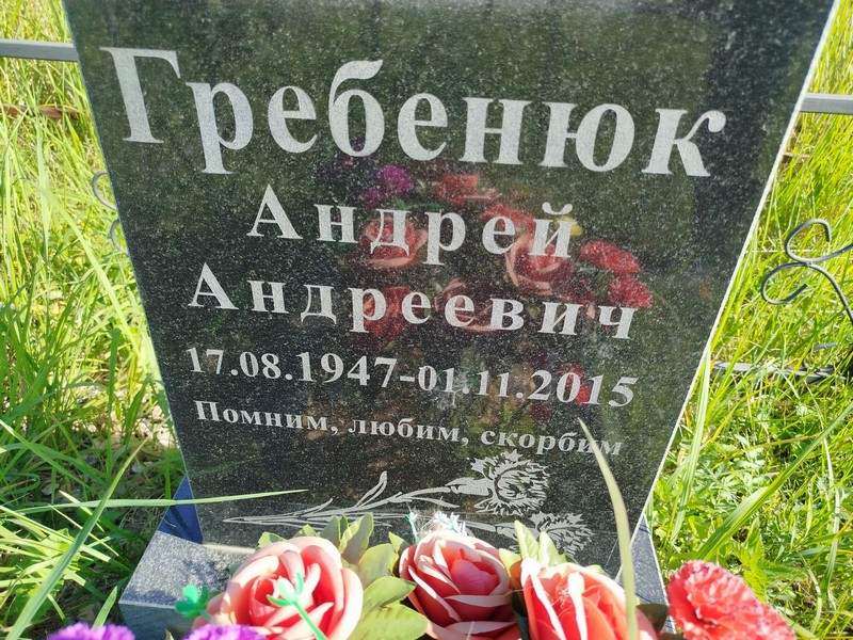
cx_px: 426
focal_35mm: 24
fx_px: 591
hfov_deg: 71.6
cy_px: 320
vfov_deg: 56.8
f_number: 1.7
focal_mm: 5.31
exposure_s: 1/356
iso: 50
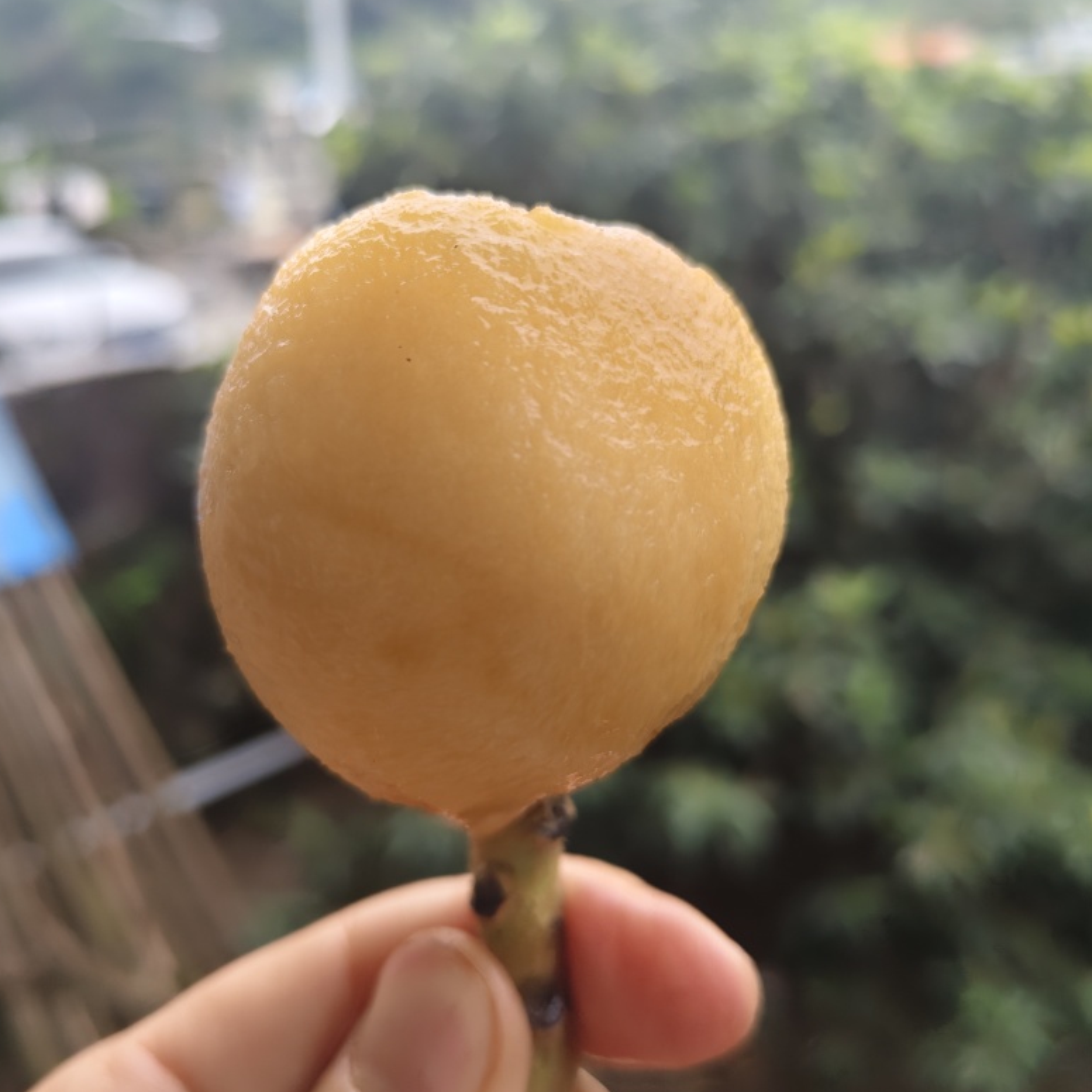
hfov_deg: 57.3
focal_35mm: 28
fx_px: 999
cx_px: 531
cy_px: 533
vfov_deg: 57.3
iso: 50
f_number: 1.88
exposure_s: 1/902
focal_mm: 5.56
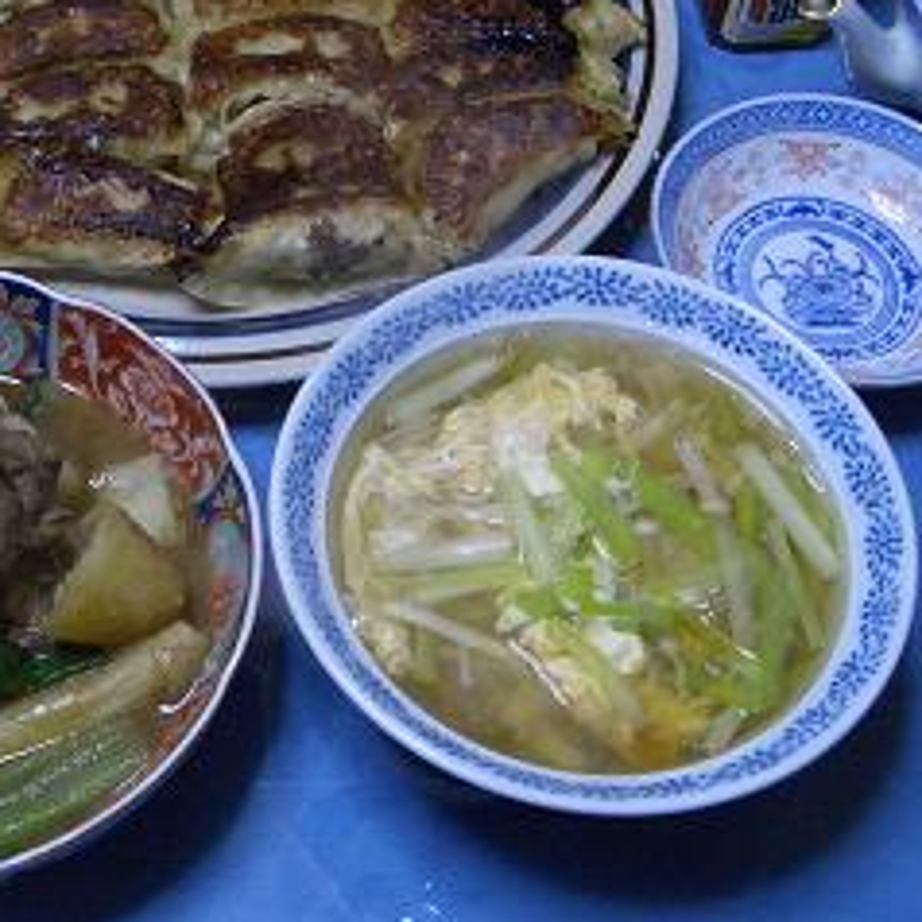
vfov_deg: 27.3
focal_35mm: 63
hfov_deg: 27.2
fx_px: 1898
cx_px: 322
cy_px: 469
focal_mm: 8.2
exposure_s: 1/100
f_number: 3.1
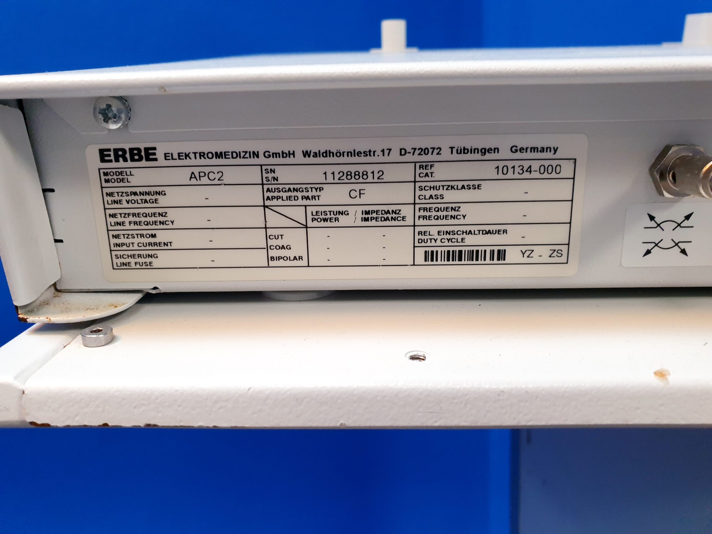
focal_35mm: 26
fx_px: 535
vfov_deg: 53.1
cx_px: 356
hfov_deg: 67.3
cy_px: 267
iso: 250
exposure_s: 1/50
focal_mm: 4.3
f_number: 2.4
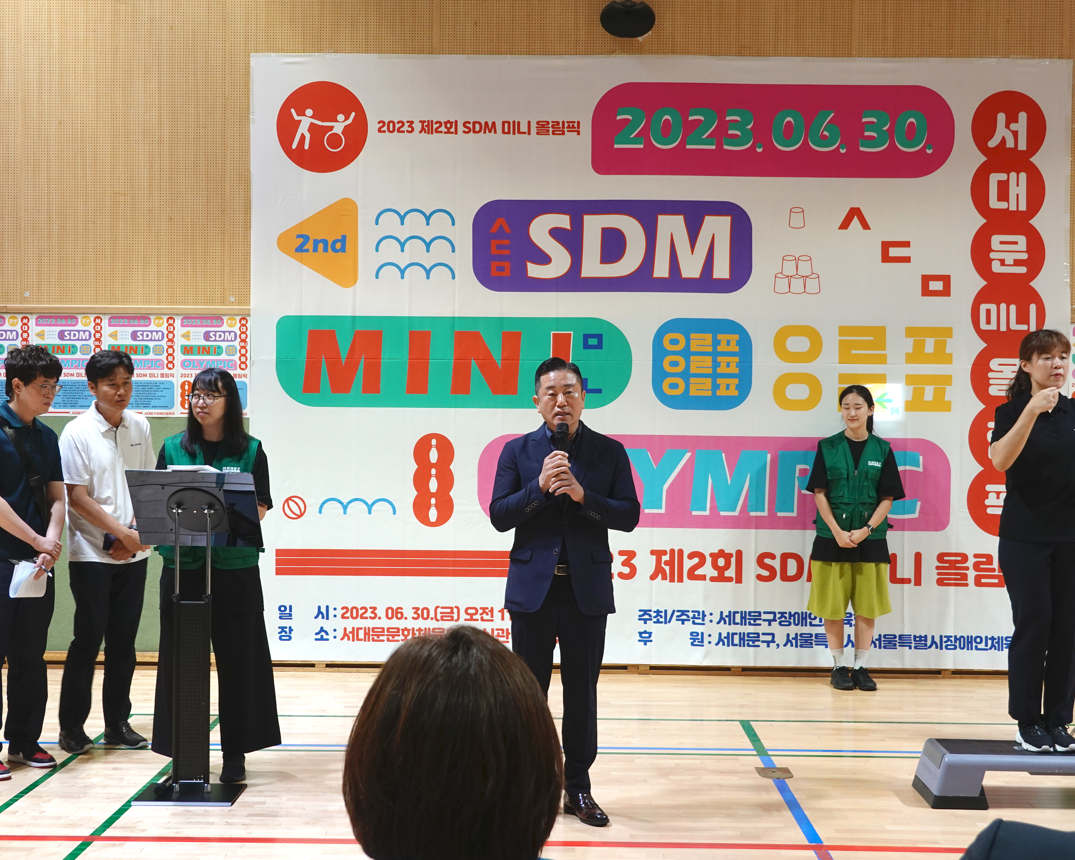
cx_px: 530
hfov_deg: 38.8
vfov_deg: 31.5
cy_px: 425
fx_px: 1527
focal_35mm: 48
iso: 250
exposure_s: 1/50
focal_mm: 15.59
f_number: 4
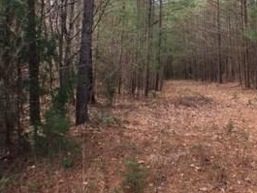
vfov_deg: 21.0
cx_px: 168
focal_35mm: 70
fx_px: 520
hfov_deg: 27.6
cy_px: 71
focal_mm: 4.15
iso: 32
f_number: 2.2
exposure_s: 1/120
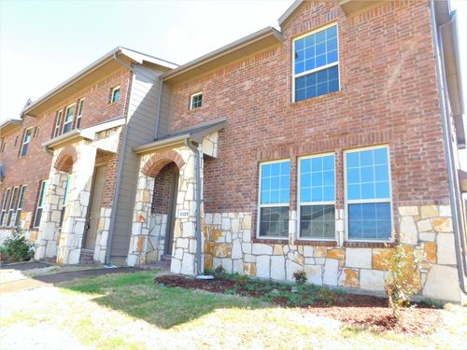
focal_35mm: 23
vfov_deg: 58.9
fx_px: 310
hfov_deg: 73.9
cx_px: 234
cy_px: 175
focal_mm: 4
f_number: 3
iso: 125
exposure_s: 1/250
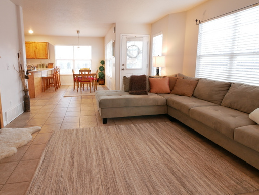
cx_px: 108
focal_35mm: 20
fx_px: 150
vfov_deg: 65.7
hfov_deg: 81.1
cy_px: 84
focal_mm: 8
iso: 400
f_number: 8
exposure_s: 1/2.5
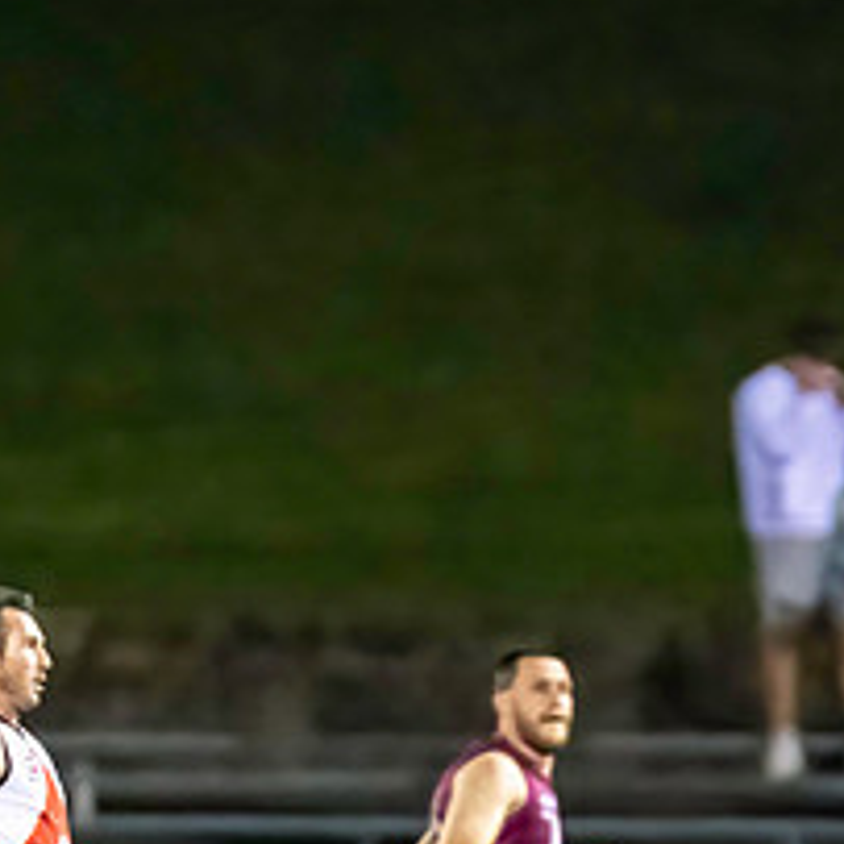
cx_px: -112
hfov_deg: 1.3
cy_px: 928
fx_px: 37019
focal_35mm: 1342
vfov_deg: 1.3
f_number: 2.8
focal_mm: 300
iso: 10000
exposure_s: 1/1000
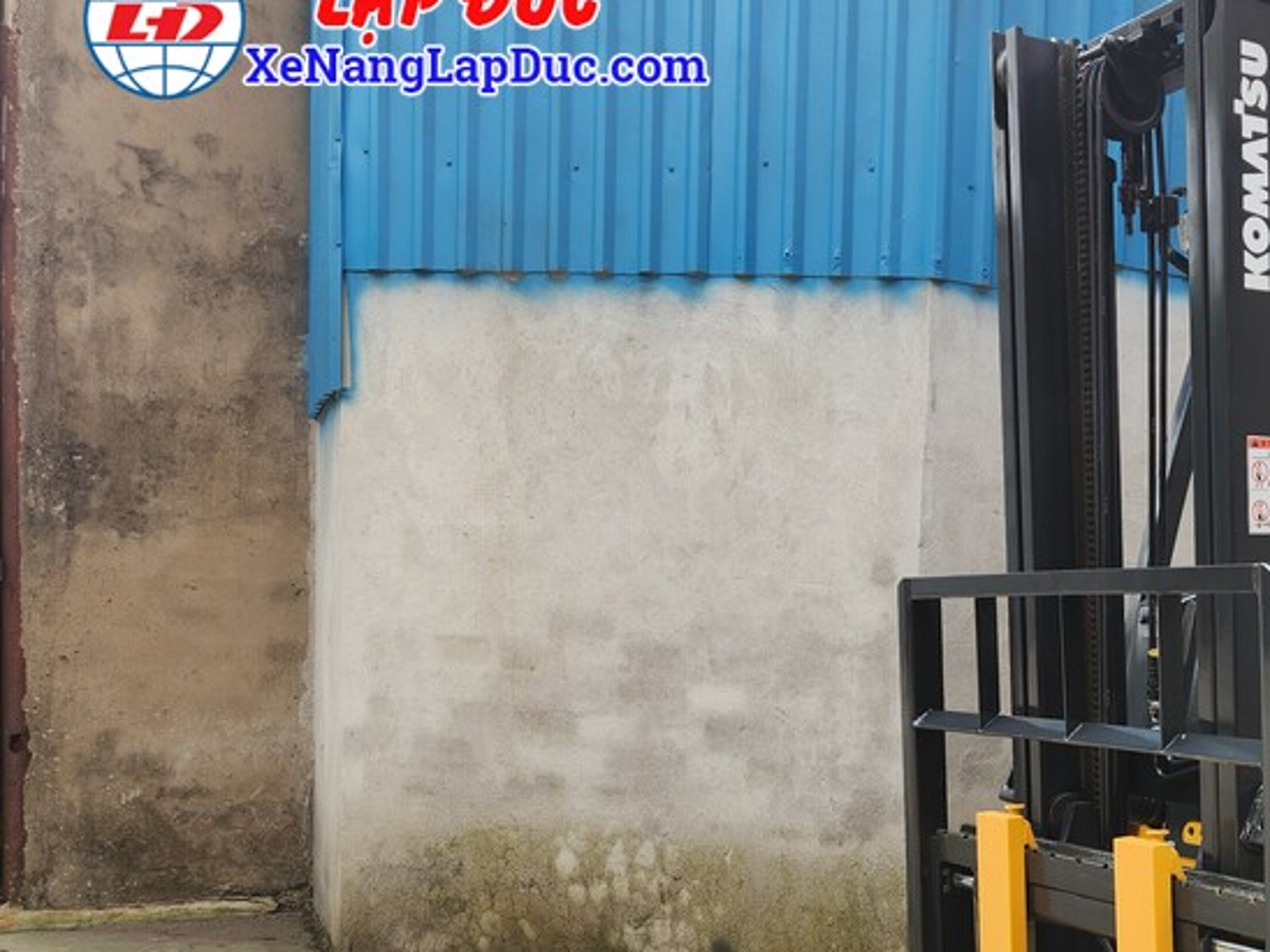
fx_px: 1541
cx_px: 1149
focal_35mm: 42
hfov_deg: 41.2
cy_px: 720
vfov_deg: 33.6
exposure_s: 1/272
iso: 20
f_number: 1.8
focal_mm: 5.4
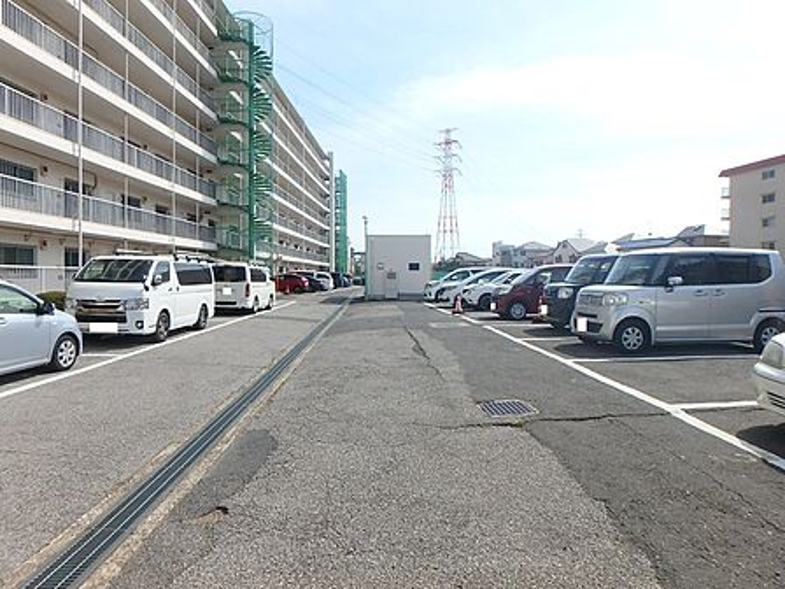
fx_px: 476
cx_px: 392
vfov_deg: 63.4
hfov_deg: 79.0
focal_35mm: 21
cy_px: 294
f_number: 6
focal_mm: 3.7
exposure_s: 1/400
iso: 125
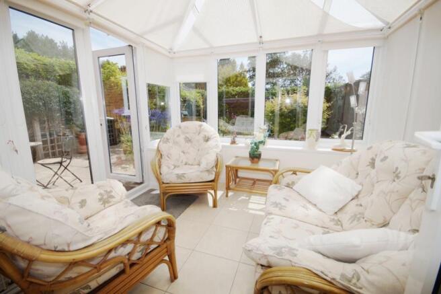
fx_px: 184
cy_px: 147
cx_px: 220
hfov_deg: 100.4
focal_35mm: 15
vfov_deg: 77.3
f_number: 6.3
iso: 100
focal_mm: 10
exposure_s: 1/400
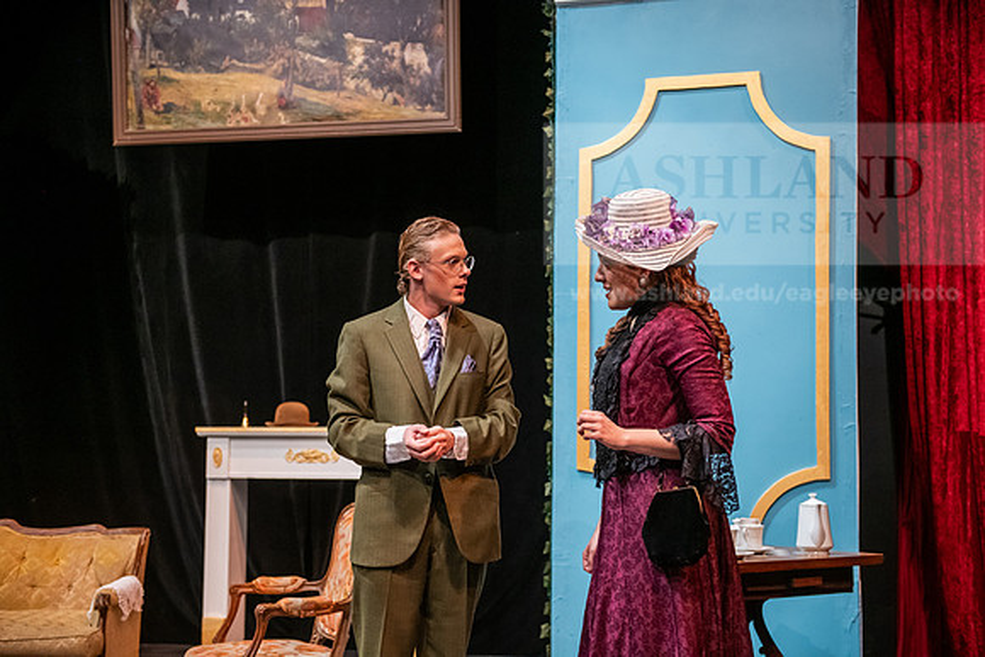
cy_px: 328
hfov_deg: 39.6
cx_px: 492
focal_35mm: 50
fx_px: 1368
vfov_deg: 27.0
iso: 3200
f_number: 3.2
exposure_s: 1/200
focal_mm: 50
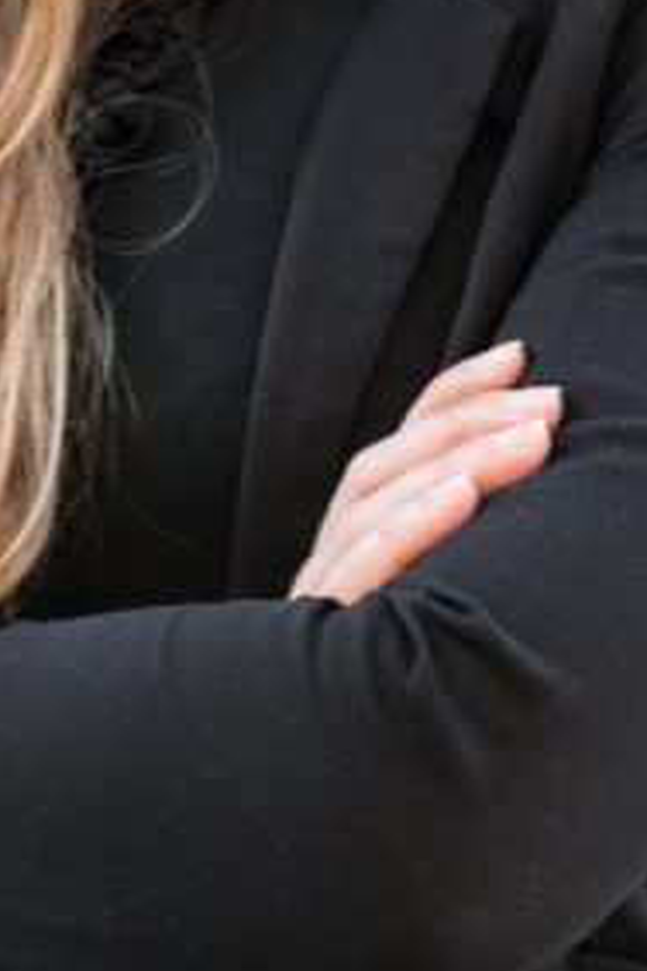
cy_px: -289
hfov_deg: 5.1
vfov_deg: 7.5
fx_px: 7305
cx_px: 145
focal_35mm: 271
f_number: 4
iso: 640
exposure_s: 1/250
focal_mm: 85
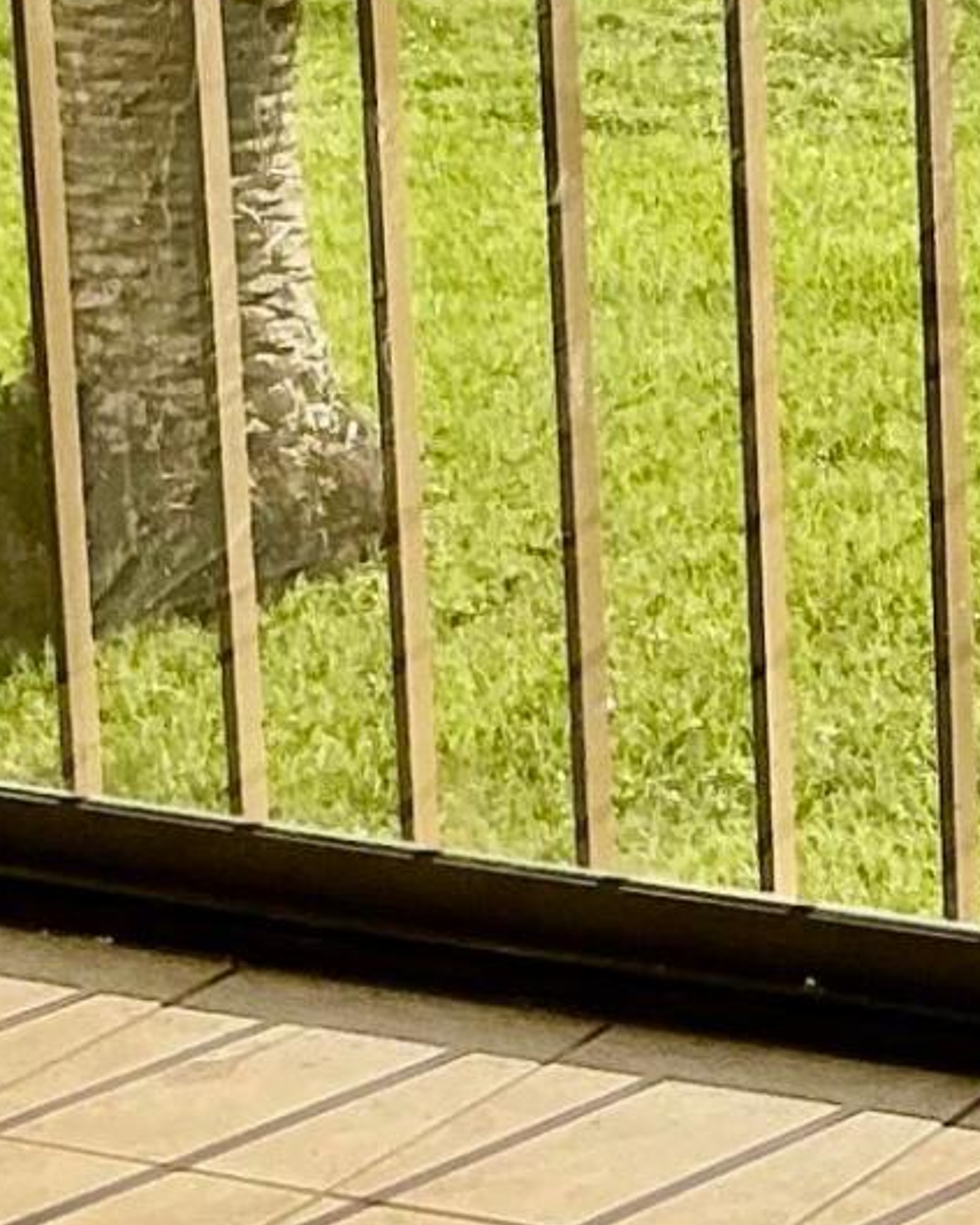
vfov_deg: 12.3
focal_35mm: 154
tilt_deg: -9.8
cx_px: 2324
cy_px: -162
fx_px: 5585
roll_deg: +0.3
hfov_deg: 9.1
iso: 25
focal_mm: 3
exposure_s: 1/728
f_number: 1.8
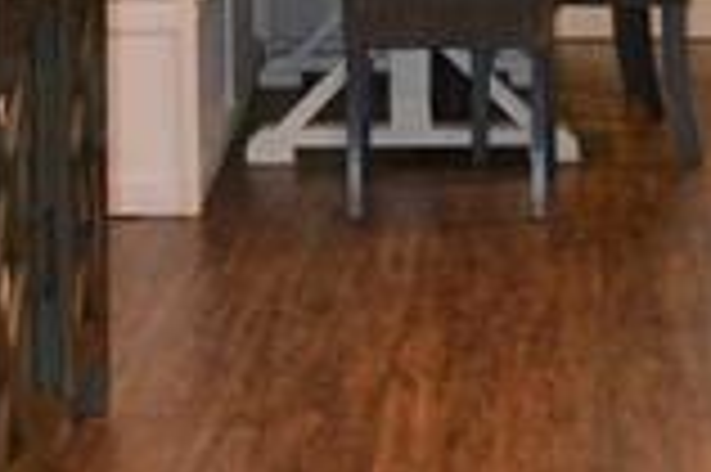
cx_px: 299
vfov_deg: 7.5
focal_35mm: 175
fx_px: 3453
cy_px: -517
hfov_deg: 11.8
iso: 1250
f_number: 4
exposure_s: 1/60
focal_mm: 24
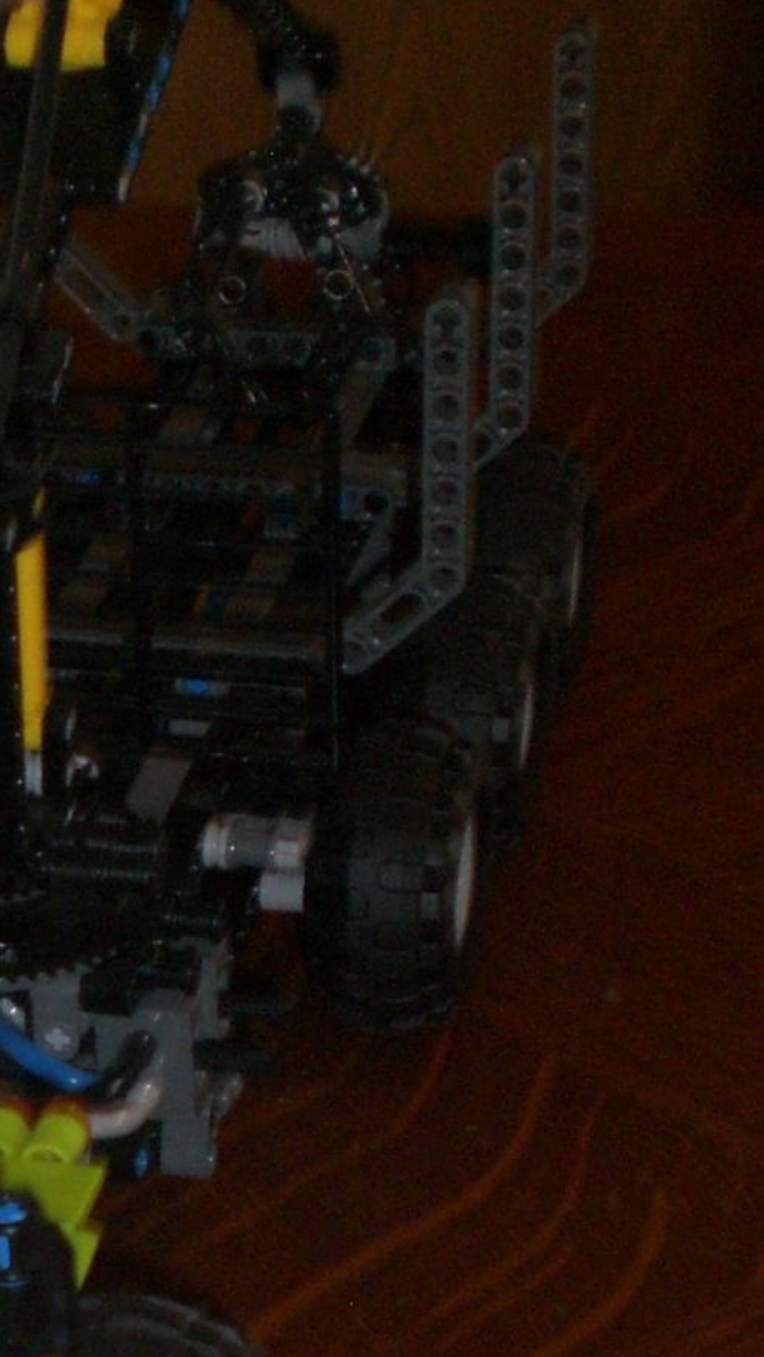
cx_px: -317
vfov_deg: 21.9
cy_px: 1085
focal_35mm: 96
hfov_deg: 12.1
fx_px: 3456
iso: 200
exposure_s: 1/30
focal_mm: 6.3
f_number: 3.1
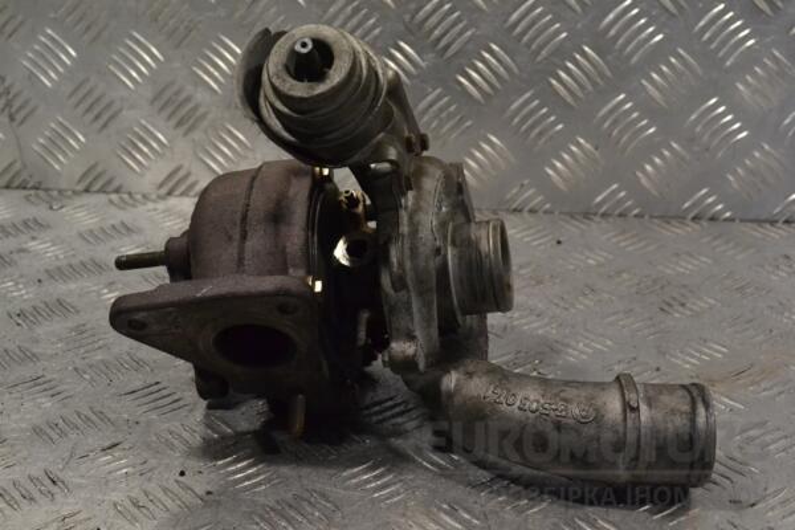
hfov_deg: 33.4
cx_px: 398
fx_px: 1325
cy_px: 265
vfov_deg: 22.6
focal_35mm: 60
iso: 3200
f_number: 9
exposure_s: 1/320
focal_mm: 40
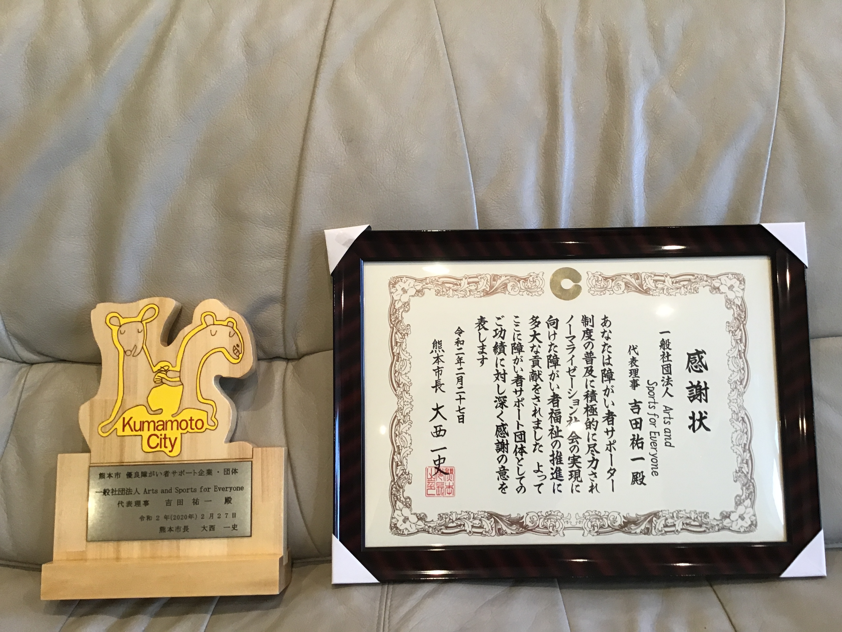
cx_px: 421
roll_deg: +0.0
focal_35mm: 31
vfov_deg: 45.4
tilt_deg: -27.7
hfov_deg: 58.4
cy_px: 316
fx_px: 754
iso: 80
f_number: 2.4
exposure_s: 1/30
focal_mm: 3.3
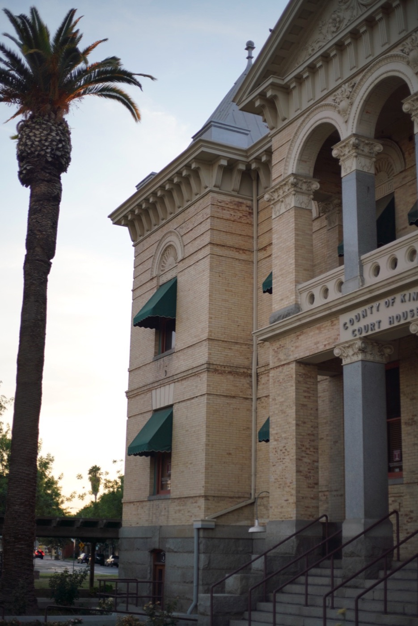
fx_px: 870
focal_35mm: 50
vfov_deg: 39.6
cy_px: 313
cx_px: 209
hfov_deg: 27.0
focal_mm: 50
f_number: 1.8
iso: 100
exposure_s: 1/250
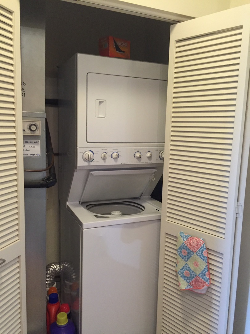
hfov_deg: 48.2
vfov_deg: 61.7
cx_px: 125
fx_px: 279
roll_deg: -1.1
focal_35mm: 29
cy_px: 167
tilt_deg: -6.5
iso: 250
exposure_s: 1/24
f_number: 2.2
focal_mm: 4.15
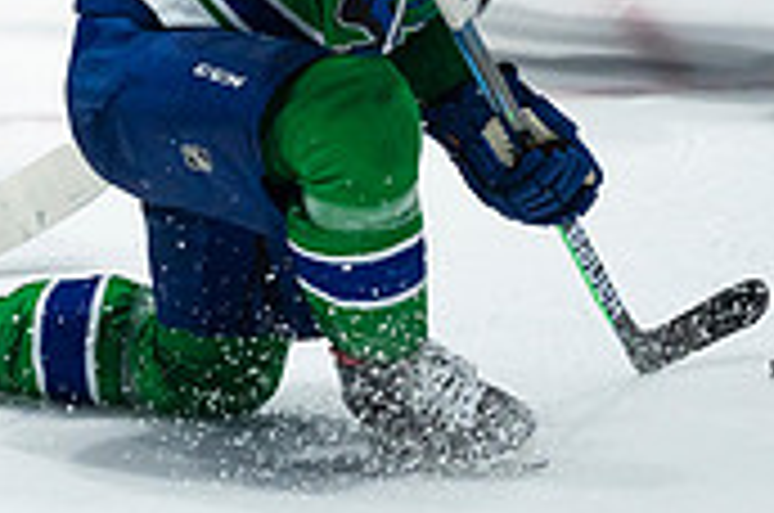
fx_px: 54873
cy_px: -136
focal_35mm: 2557
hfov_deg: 0.8
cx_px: -158
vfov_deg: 0.5
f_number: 4
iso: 1600
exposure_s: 1/1000
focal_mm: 600
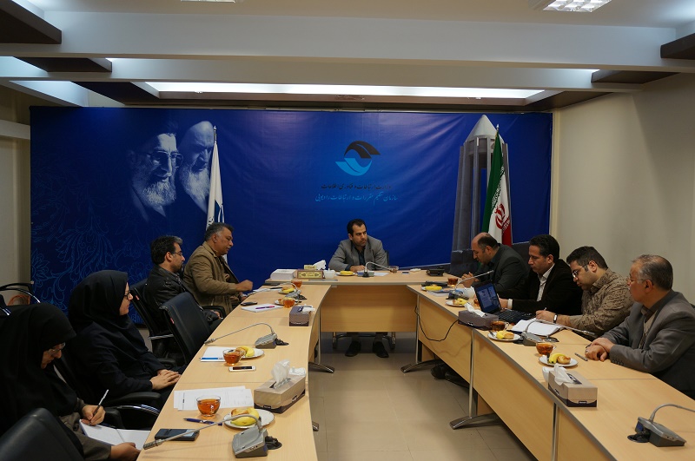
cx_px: 348
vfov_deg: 39.9
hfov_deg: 57.3
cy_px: 230
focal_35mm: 33
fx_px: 636
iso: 320
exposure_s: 1/60
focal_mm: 22
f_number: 4
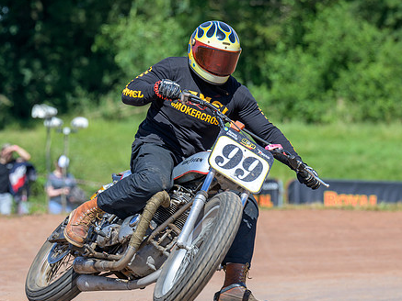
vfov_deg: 3.8
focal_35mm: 394
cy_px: 174
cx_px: 140
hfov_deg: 5.0
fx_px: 4577
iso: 90
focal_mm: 200
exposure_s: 1/400
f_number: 5
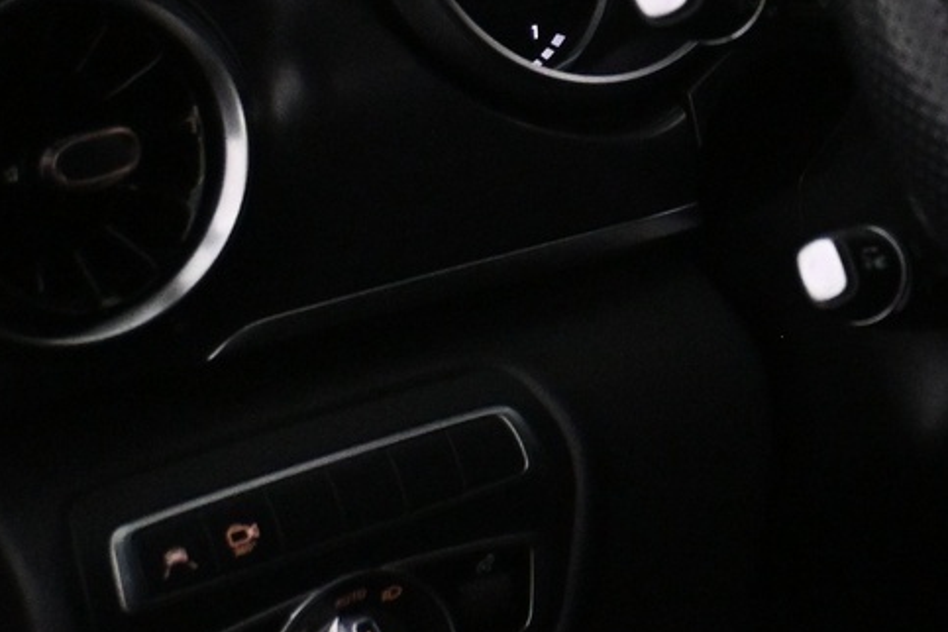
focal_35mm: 116
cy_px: -106
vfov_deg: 11.6
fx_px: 3046
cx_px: 1488
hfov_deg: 16.0
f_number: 4.2
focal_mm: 23
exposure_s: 1/160
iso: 4000
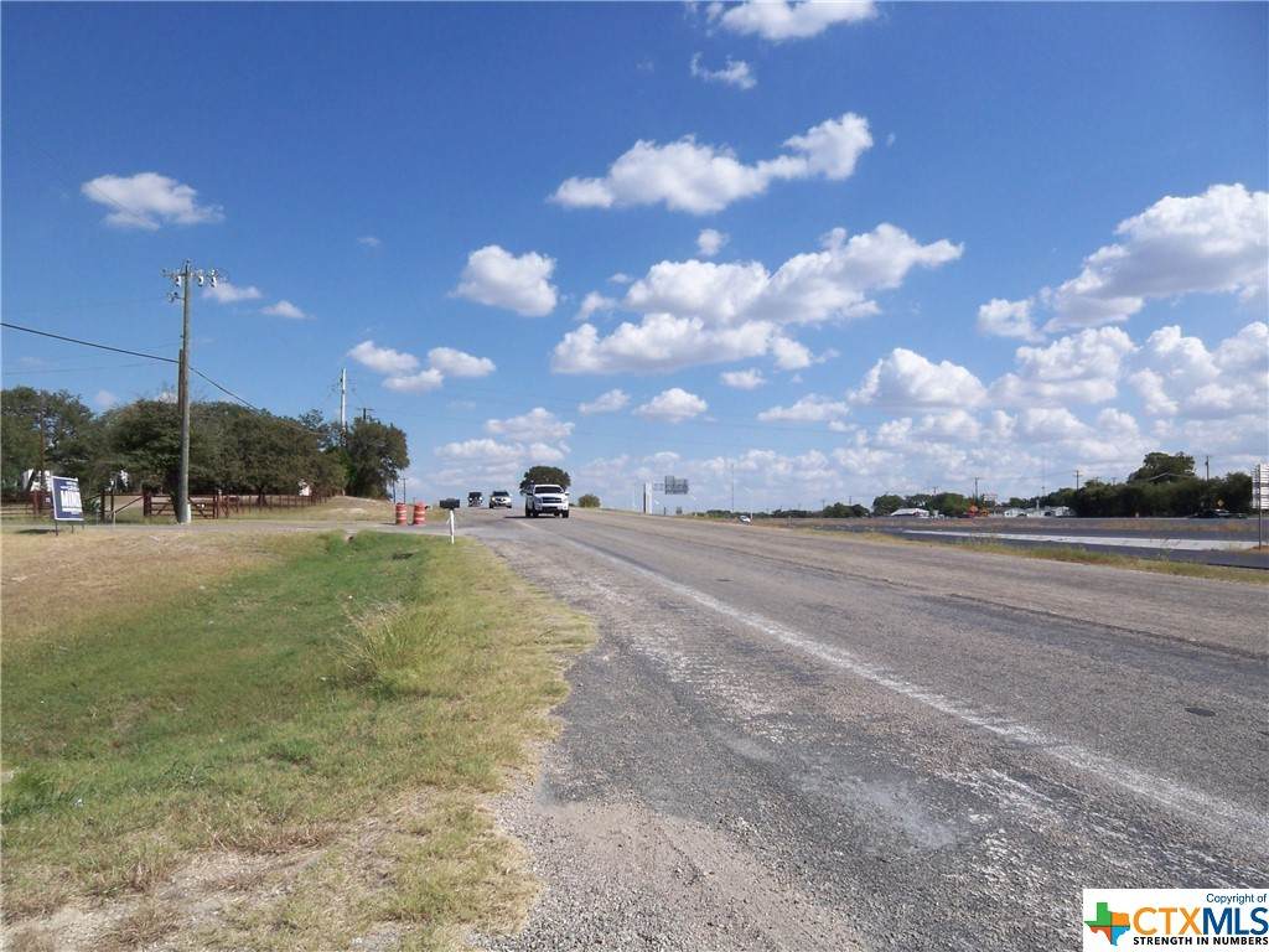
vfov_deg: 58.9
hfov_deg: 73.9
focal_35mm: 23
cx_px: 634
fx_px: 843
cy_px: 476
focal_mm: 3.8
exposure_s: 1/400
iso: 50
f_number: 5.6
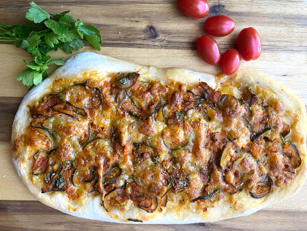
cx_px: 154
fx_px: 231
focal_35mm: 26
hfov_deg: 67.3
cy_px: 116
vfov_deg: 53.1
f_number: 1.8
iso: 125
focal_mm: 4.2
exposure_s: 1/50
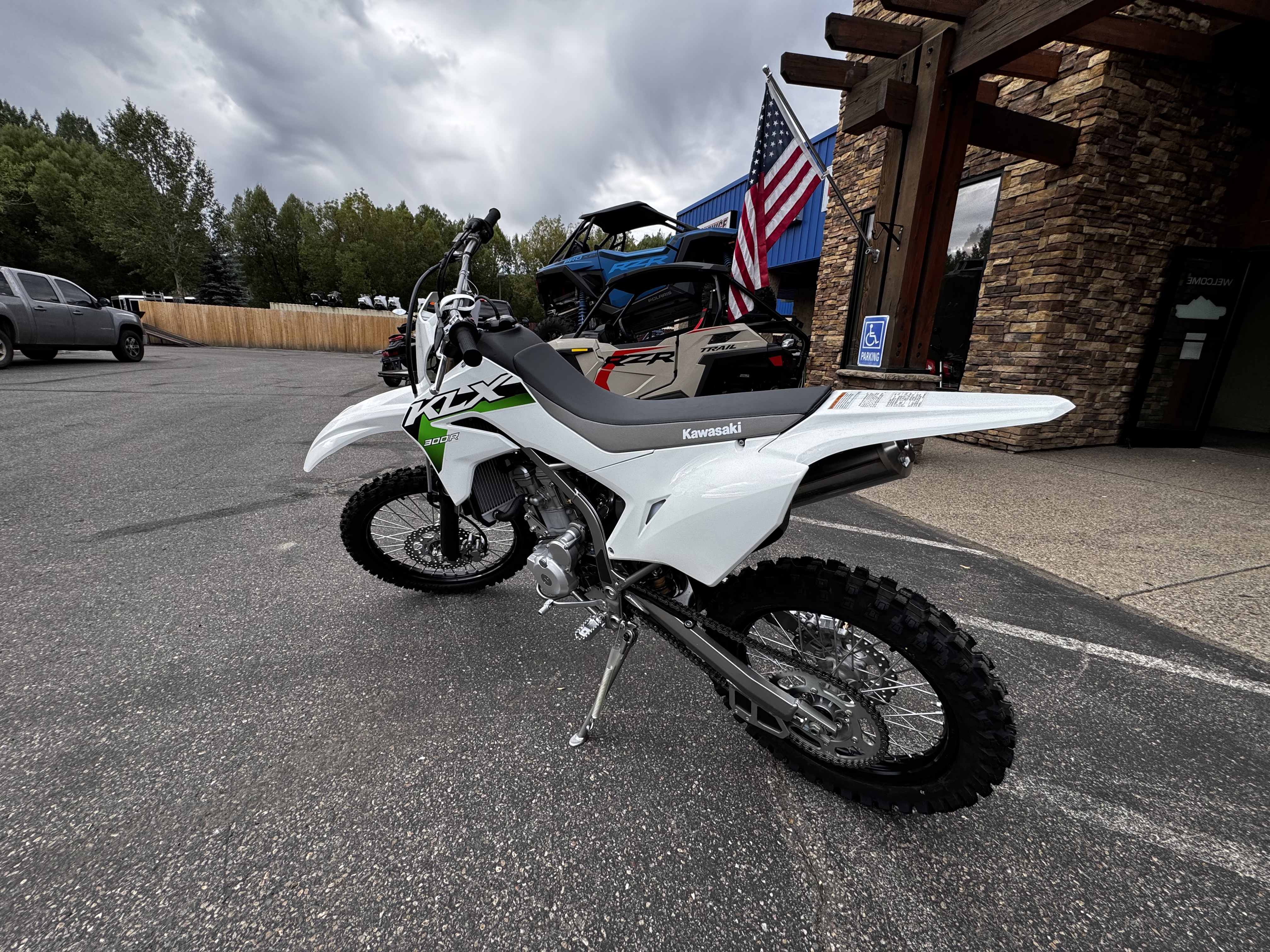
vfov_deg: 85.7
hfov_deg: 102.1
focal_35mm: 14
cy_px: 476
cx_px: 635
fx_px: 514
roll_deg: -2.7
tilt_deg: -15.4
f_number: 2.2
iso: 50
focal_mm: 2.22
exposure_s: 1/515
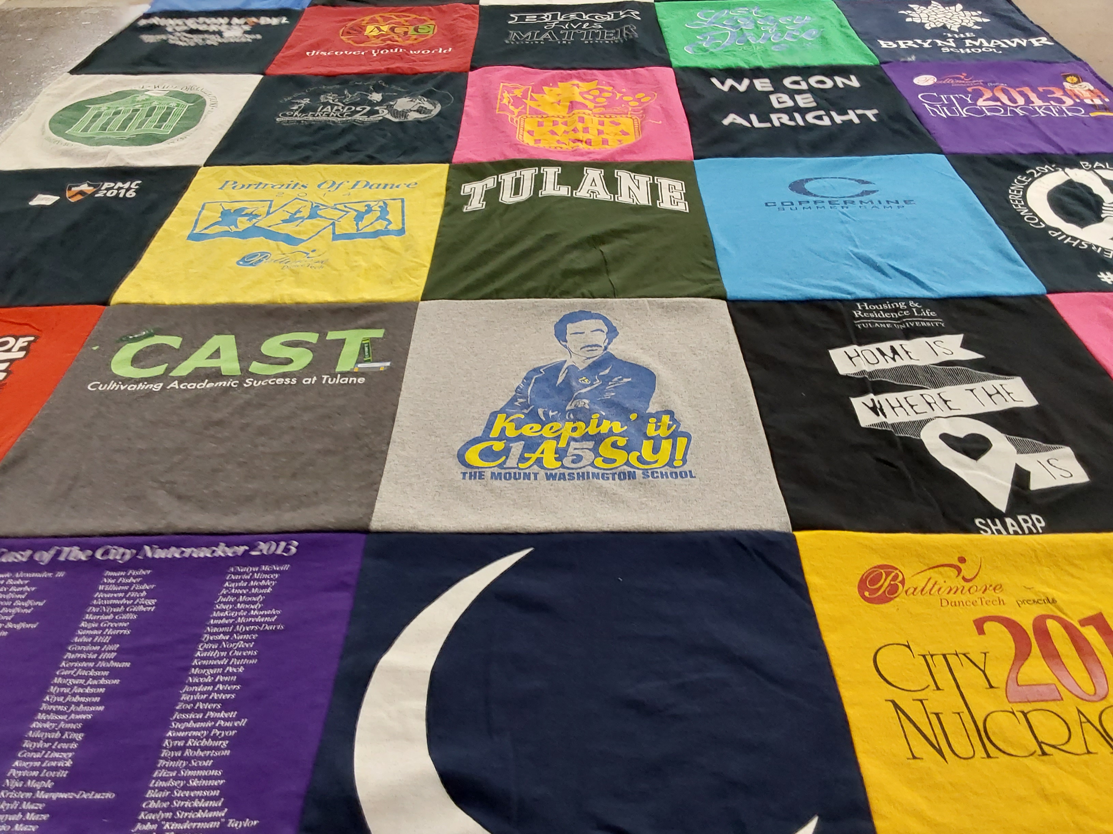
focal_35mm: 28
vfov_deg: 49.7
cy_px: 417
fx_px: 900
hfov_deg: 63.4
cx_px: 556
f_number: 1.9
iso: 160
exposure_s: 1/60
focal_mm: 2.91
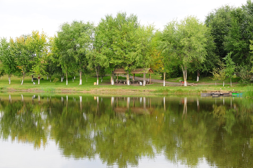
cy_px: 84
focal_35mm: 72
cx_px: 126
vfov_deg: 18.9
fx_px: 505
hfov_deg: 28.1
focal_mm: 48
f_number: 9
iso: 800
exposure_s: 1/320
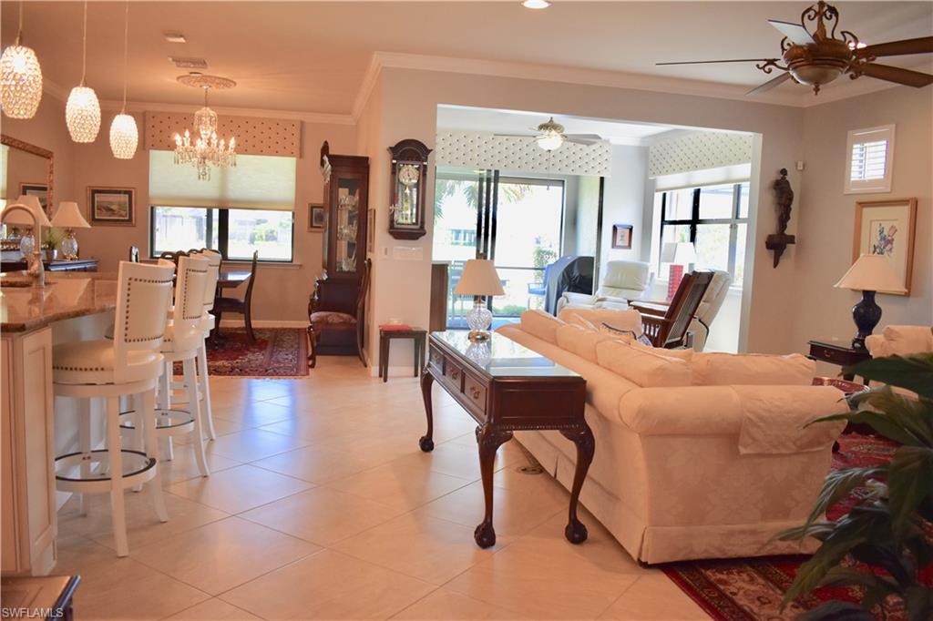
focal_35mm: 27
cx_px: 466
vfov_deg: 47.9
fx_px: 699
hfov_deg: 67.4
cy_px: 310
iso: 900
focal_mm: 18
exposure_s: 1/125
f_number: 3.5
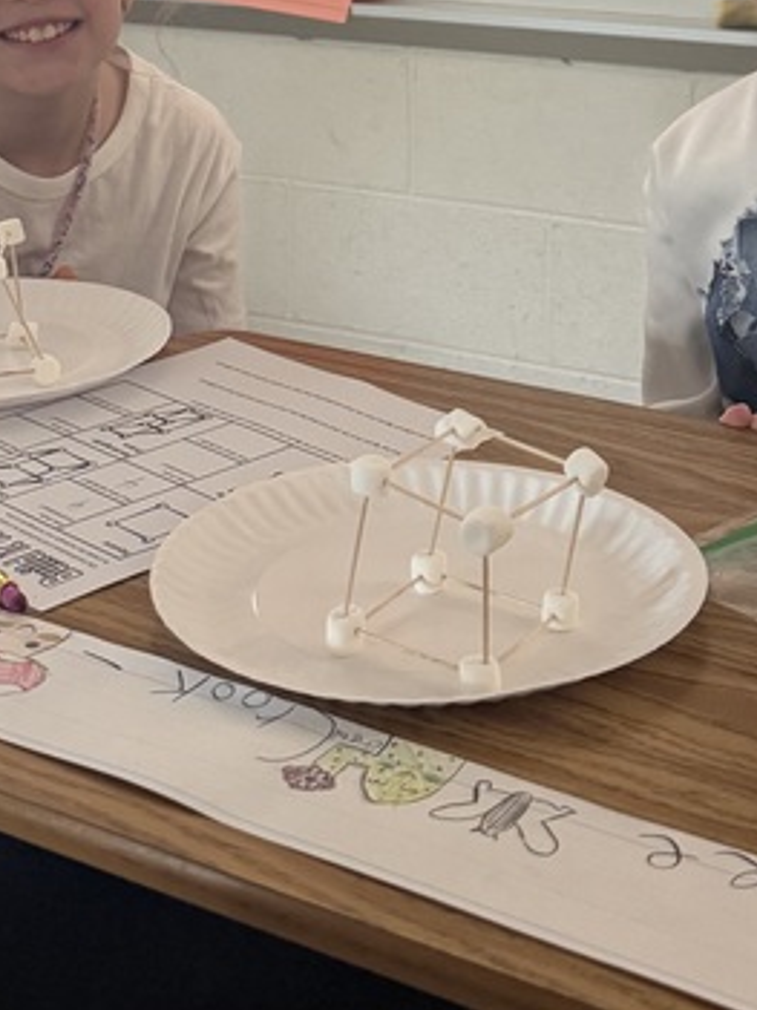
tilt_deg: -7.3
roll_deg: +0.8
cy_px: 0
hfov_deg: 21.0
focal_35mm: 70
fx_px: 2042
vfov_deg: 26.3
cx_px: 354
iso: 320
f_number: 1.78
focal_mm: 6.76
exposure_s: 1/60
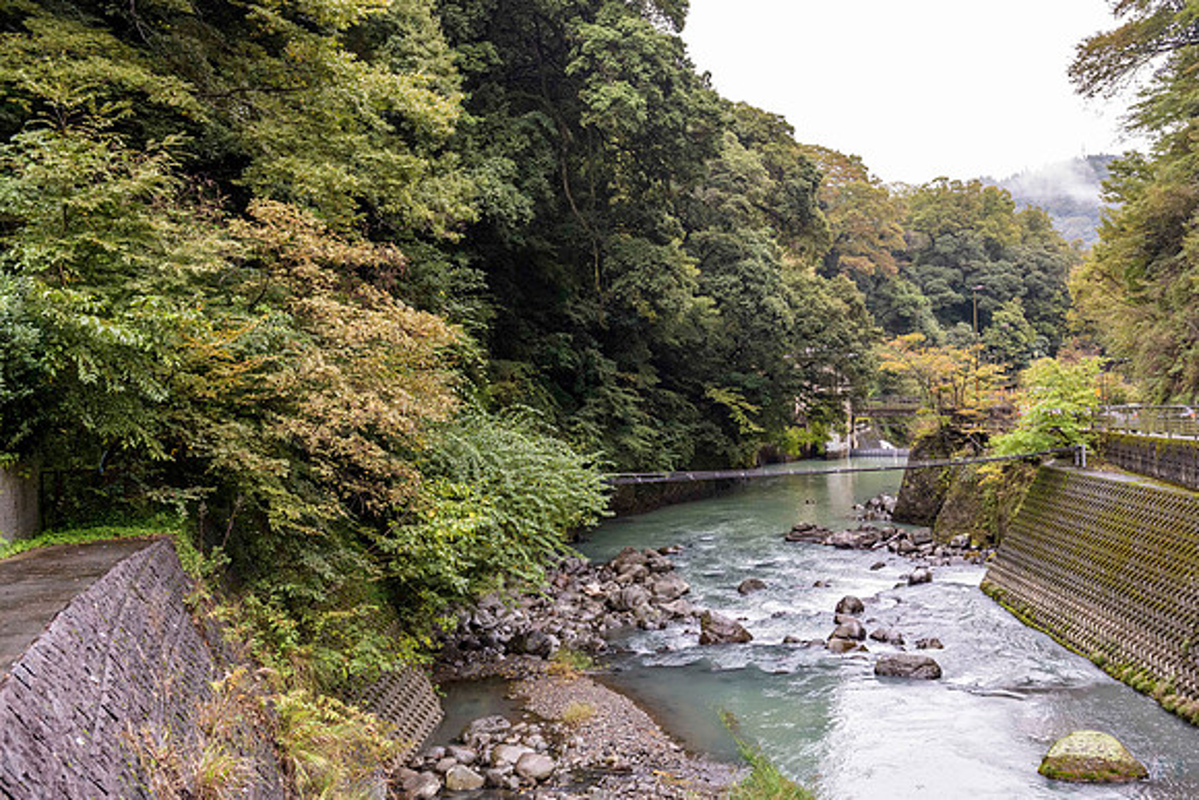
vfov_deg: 35.6
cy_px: 378
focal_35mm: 37
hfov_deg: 51.2
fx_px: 1245
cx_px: 700
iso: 1100
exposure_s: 1/60
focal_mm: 32
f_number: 4.5
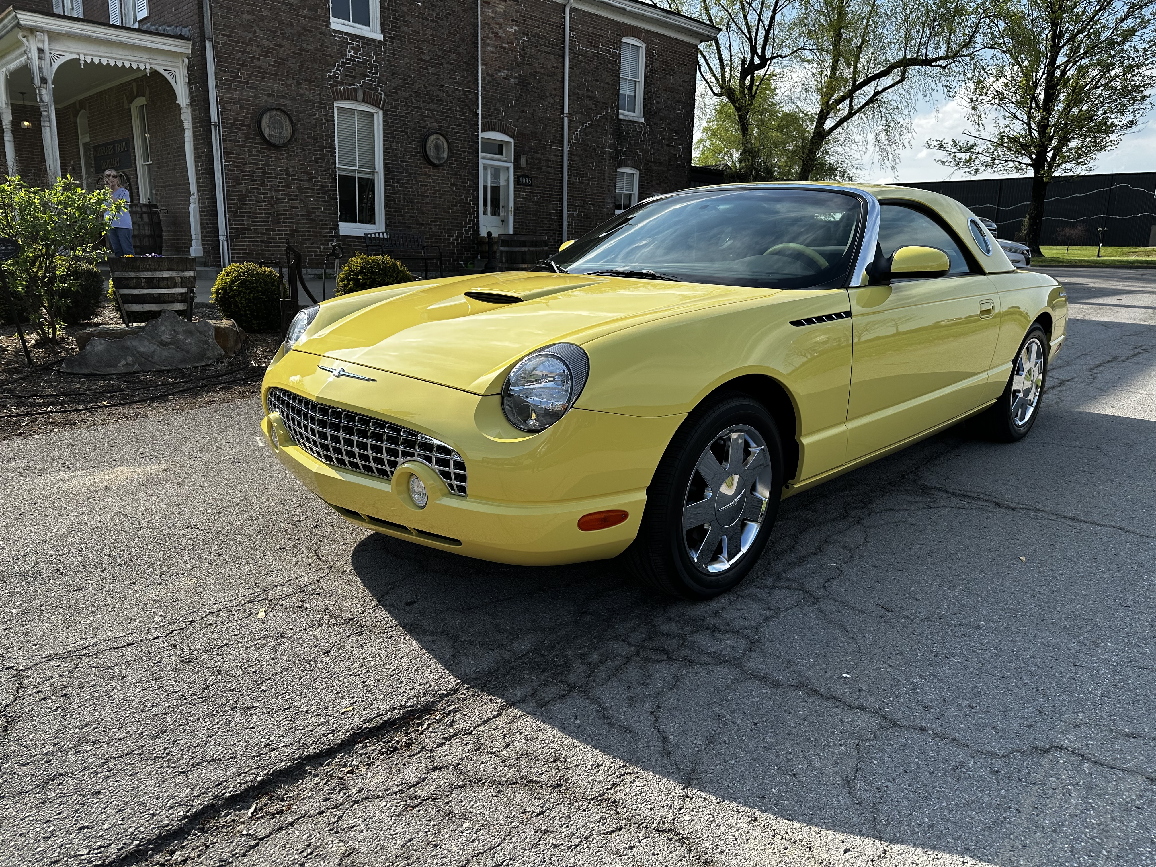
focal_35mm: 24
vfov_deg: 56.8
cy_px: 434
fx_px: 801
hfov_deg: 71.6
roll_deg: -1.2
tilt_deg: -11.9
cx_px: 578
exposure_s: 1/2882
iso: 80
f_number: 1.78
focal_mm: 6.86
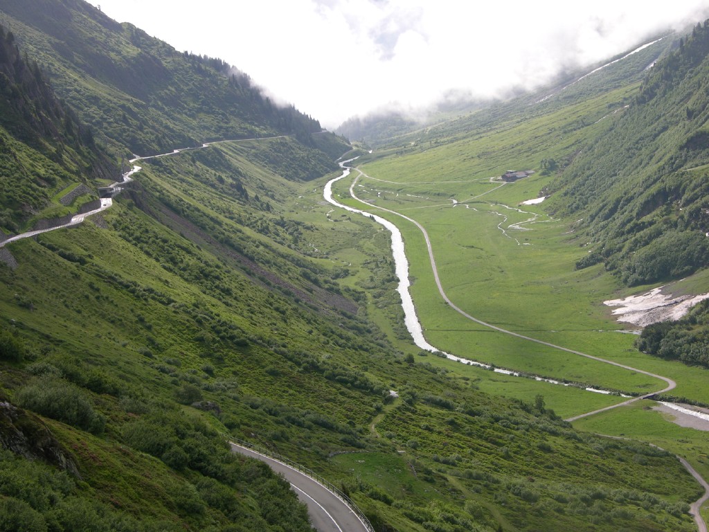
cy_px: 266
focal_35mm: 88
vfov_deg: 16.8
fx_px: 1802
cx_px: 354
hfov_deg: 22.3
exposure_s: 1/247
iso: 50
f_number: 5
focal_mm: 22.3
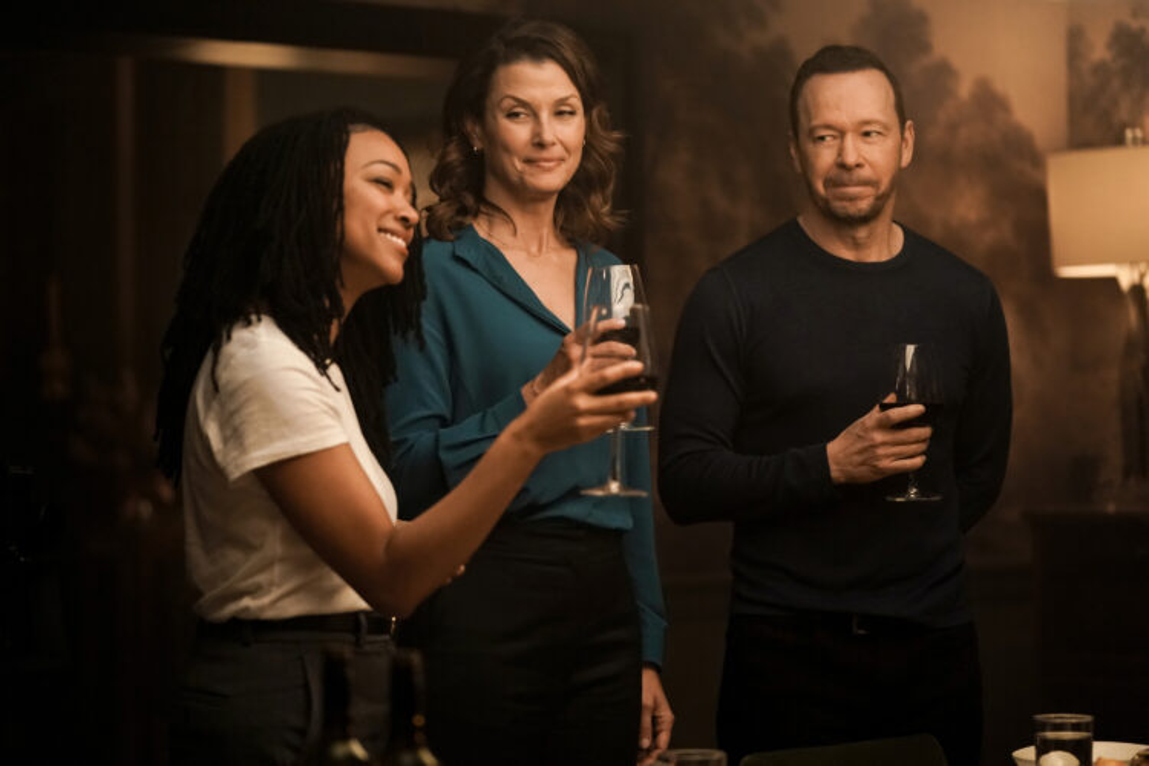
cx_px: 574
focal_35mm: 105
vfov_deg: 13.0
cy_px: 383
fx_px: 3351
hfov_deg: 19.5
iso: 4000
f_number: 2.8
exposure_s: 1/100
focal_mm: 105
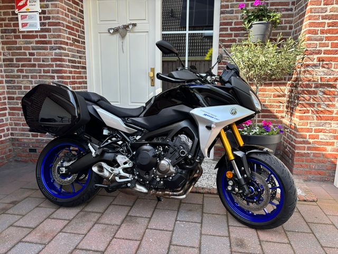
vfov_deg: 53.1
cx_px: 169
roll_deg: -0.5
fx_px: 254
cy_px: 127
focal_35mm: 26
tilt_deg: -10.8
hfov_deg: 67.3
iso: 40
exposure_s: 1/251
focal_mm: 5.96
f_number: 1.6
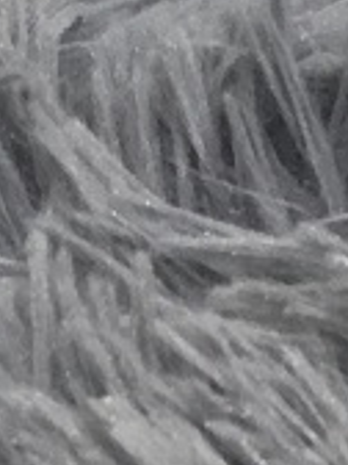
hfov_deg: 6.6
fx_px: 2976
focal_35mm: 222
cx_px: -160
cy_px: -567
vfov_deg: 8.3
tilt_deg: -11.0
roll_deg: -0.1
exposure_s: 1/33
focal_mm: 3.3
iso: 100
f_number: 2.4
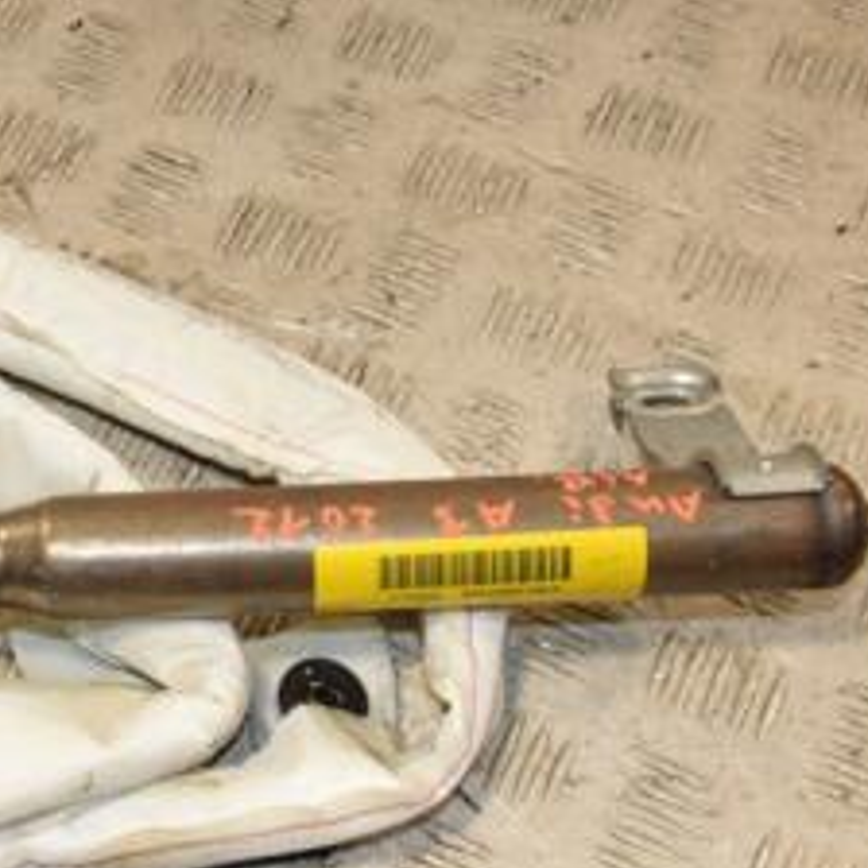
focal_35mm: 75
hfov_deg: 21.9
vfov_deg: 23.1
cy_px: 430
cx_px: -81
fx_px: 2128
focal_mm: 22
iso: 800
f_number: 10
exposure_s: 1/200
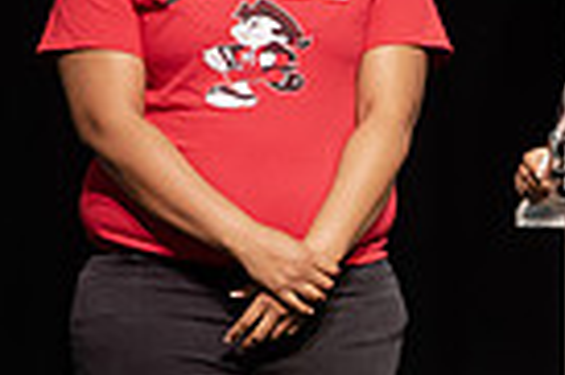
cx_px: 825
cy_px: 192
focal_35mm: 764
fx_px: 11976
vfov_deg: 1.8
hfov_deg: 2.7
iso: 1250
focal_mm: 180
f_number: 3.2
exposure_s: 1/200
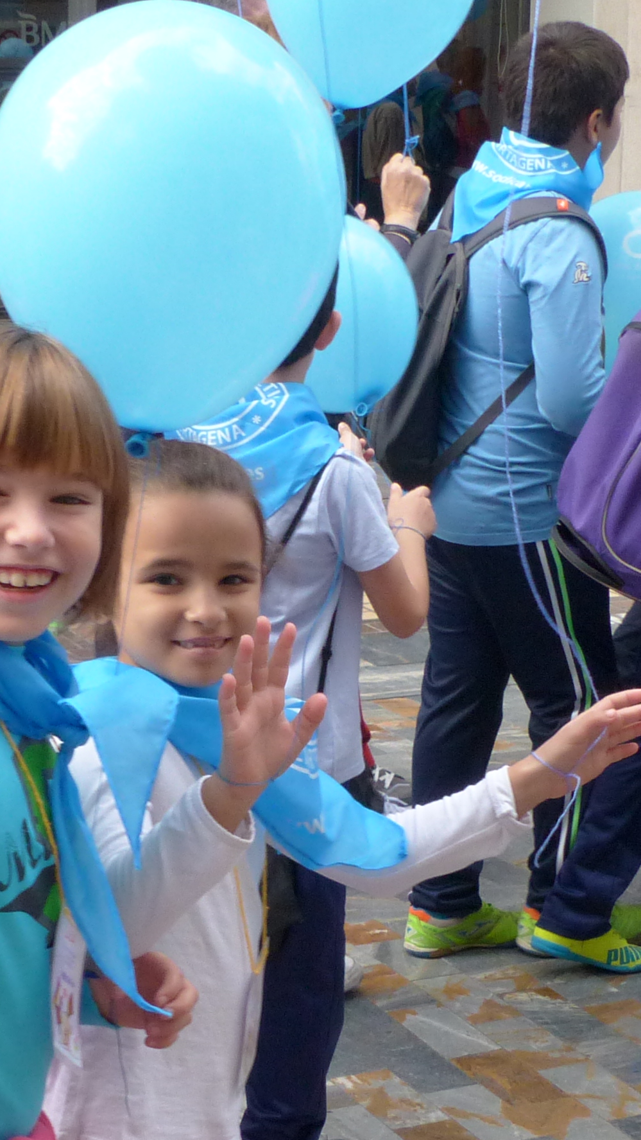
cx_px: 281
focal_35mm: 81
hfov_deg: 14.9
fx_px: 2446
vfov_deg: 26.1
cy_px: 735
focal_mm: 5.9
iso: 200
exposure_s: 1/250
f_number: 4
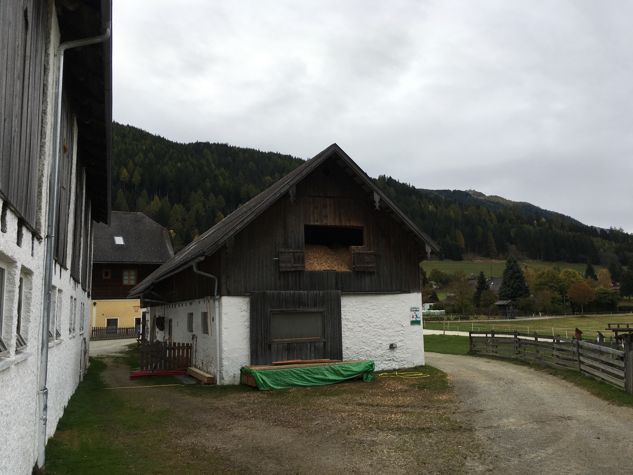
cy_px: 238
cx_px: 316
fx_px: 530
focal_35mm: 29
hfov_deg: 61.7
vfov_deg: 48.2
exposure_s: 1/439
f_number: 2.2
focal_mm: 4.15
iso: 25
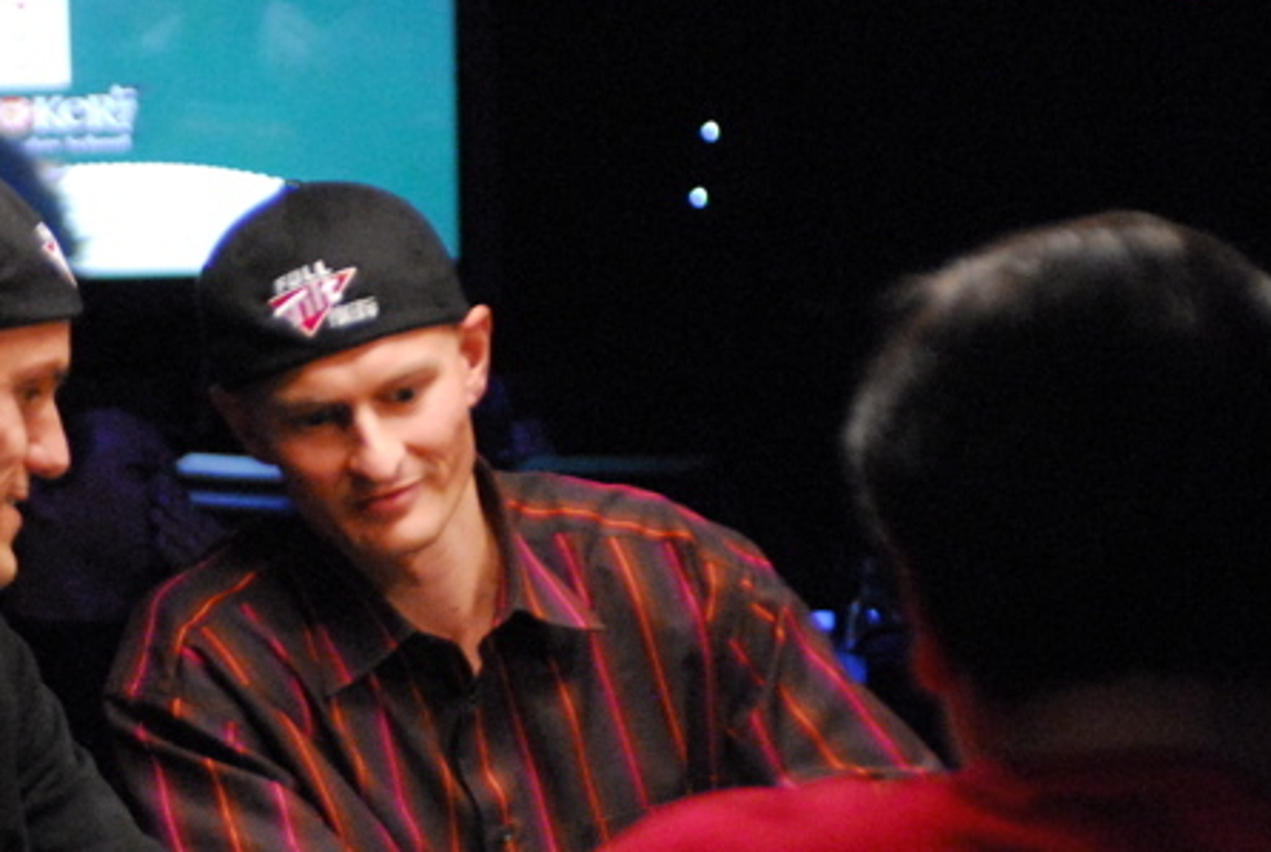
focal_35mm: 246
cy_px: 778
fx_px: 8699
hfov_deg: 8.3
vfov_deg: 5.6
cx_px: 147
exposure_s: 1/60
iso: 1600
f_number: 2.8
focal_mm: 70
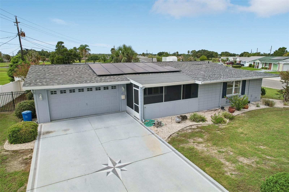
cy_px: 96
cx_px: 144
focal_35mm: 22
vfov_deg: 57.2
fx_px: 177
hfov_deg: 78.6
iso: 130
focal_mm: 8.4
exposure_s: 1/3000
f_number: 2.8
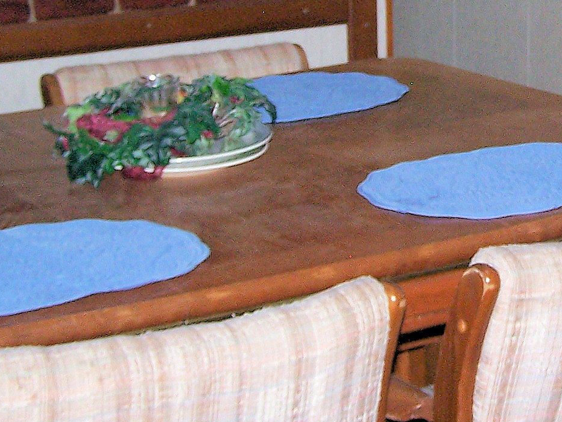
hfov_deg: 18.3
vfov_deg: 13.9
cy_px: 23
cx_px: 559
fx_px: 1705
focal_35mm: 105
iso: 140
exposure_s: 1/60
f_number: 2.8
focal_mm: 6.3
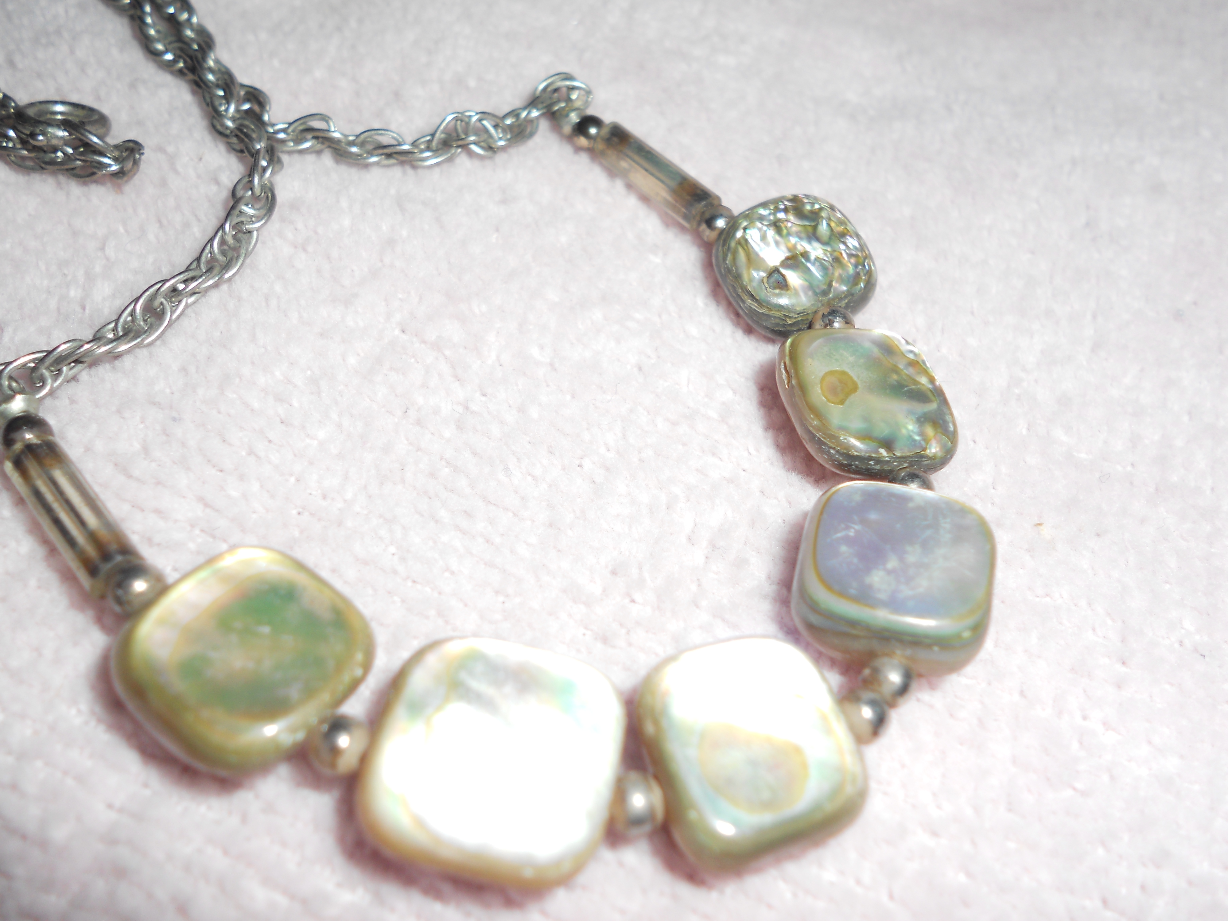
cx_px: 614
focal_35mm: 32
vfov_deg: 44.2
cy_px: 460
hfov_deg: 56.8
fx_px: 1135
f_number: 8.8
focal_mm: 5.8
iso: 80
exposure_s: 1/25
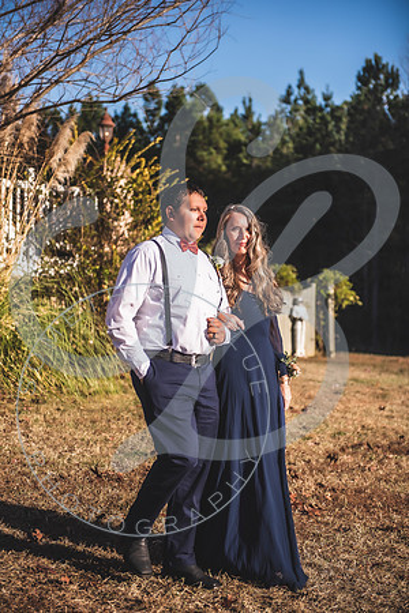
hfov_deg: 19.5
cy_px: 306
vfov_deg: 28.8
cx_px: 204
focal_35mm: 70
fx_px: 1193
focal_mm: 70
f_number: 2.8
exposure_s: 1/4000
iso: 100
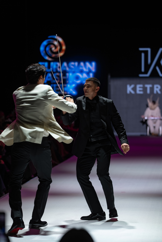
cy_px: 121
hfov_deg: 11.4
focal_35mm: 121
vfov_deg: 17.0
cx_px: 81
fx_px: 815
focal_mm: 120.7
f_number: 2.8
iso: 250
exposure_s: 1/250
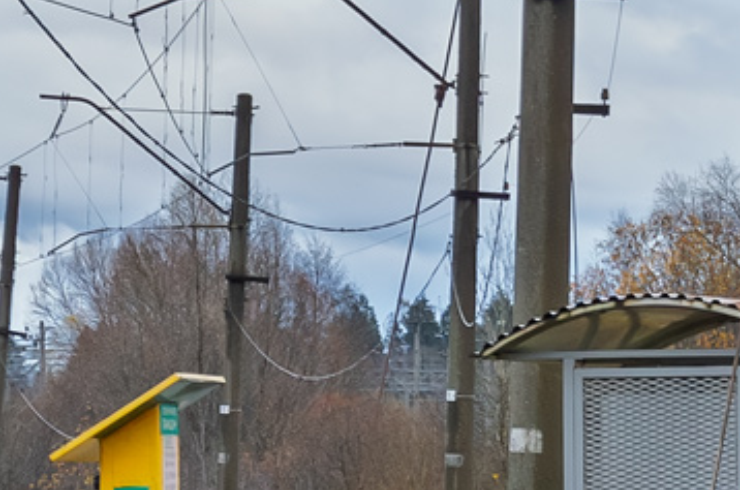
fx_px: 8512
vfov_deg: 3.3
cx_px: 1443
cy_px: 60
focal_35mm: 415
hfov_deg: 4.9
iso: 160
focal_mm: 66
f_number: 5.3
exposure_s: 1/160
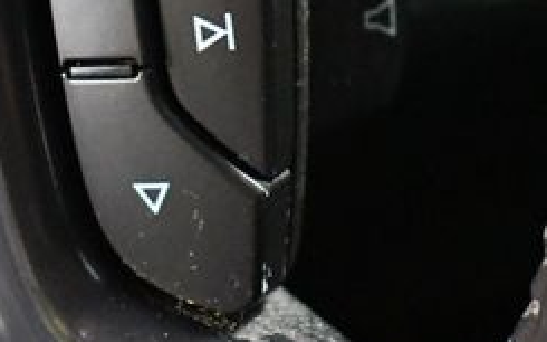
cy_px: -47
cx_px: 208
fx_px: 1431
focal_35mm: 96
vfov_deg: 13.3
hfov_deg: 21.6
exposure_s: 1/60
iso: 9000
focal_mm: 18
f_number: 3.5
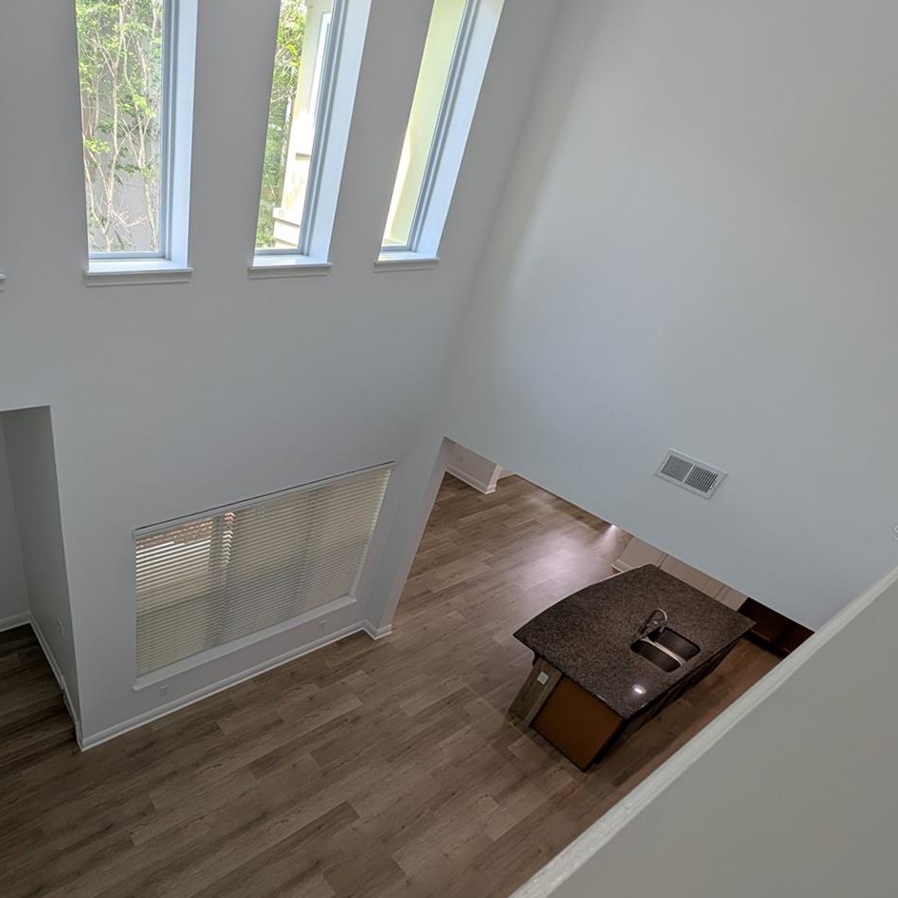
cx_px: 223
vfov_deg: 79.9
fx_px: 528
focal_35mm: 18
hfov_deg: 74.9
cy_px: 533
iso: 35
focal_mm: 2.23
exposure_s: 1/129
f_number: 1.95
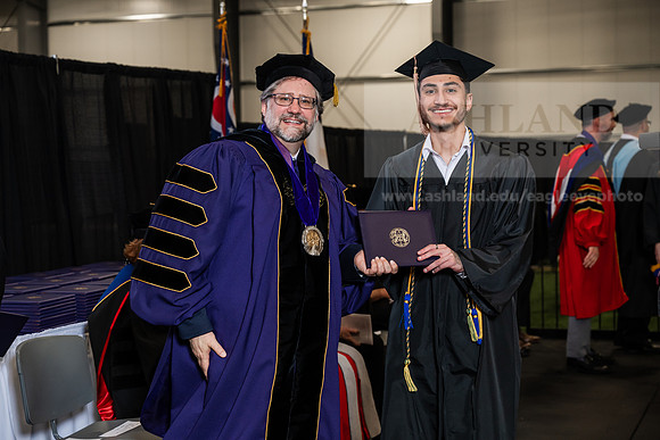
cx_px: 330
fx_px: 1284
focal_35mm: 70
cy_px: 220
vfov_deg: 19.5
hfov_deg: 28.8
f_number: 4.5
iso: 1250
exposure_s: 1/200
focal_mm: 70
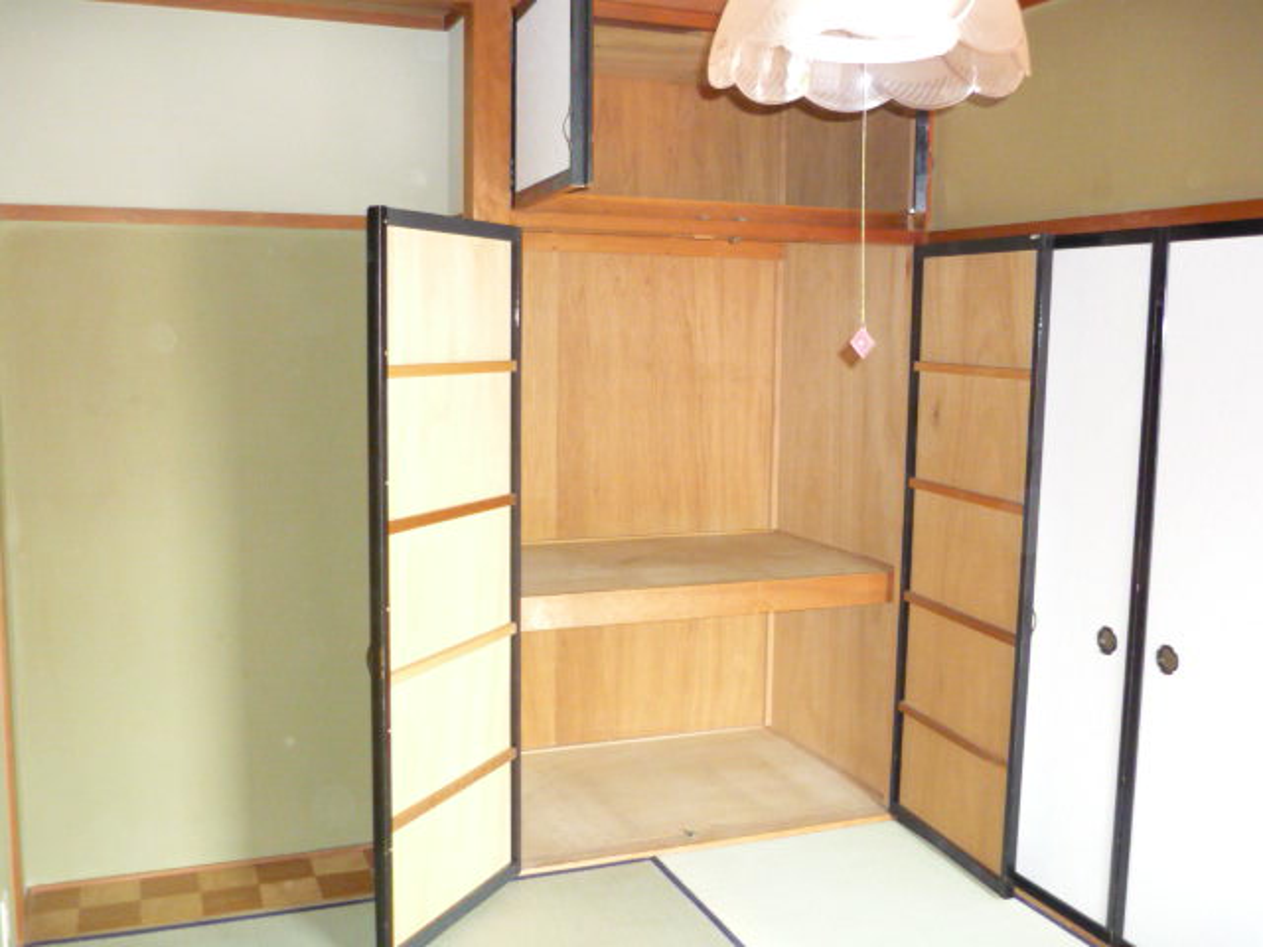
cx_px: 632
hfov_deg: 55.4
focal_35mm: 33
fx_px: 1204
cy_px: 474
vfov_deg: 42.9
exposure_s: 1/30
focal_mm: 5.5
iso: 640
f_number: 2.8
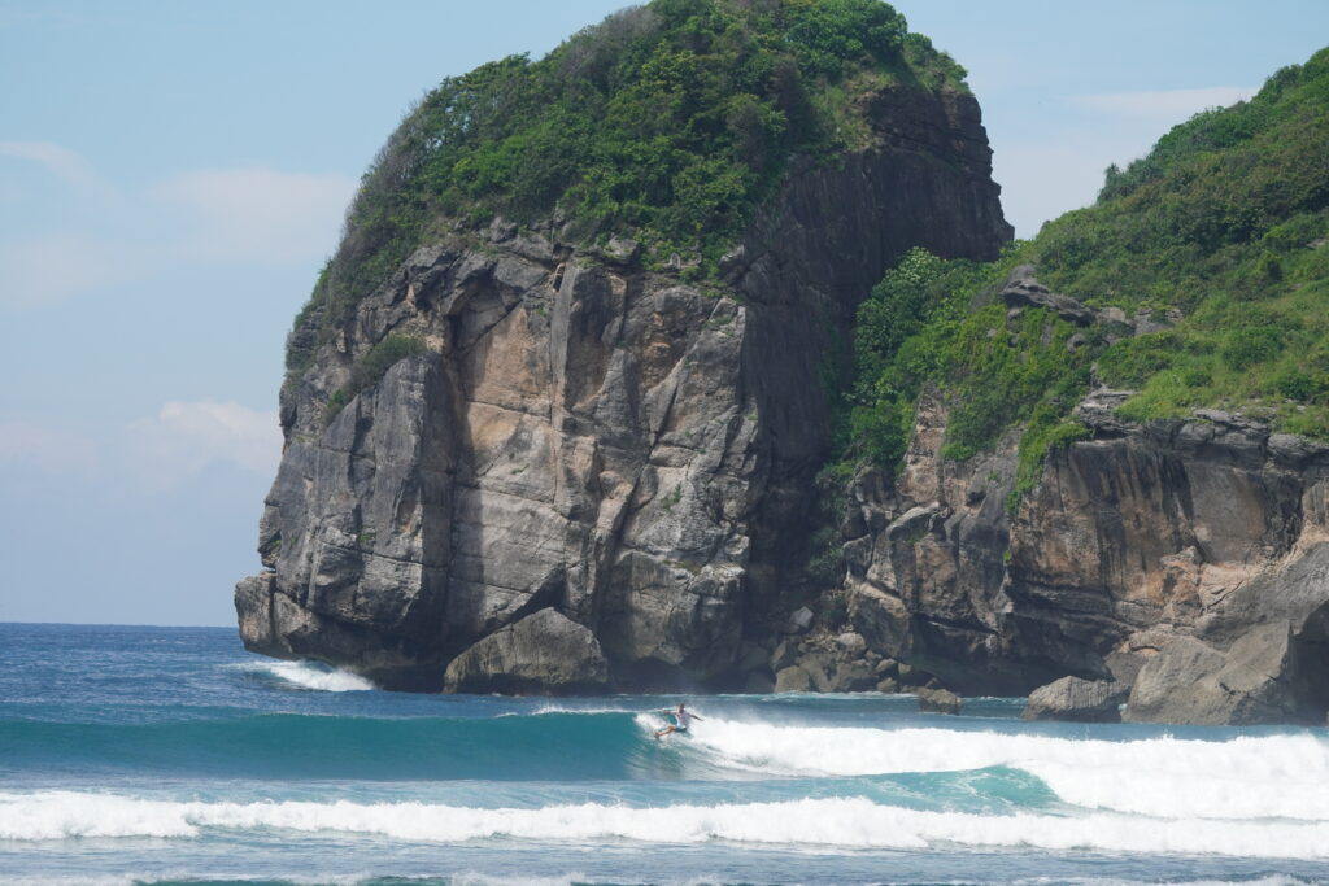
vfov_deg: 5.4
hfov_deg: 8.1
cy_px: 443
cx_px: 664
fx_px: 9359
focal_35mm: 254
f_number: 6.3
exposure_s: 1/1600
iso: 320
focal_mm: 169
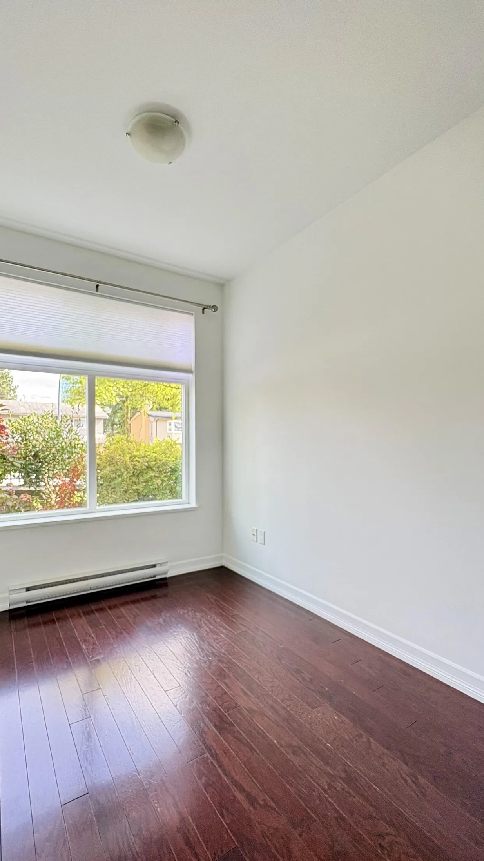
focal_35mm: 16
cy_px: 446
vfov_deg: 99.3
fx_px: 365
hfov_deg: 66.8
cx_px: 212
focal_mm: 2.22
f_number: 2.2
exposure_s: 1/78
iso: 200
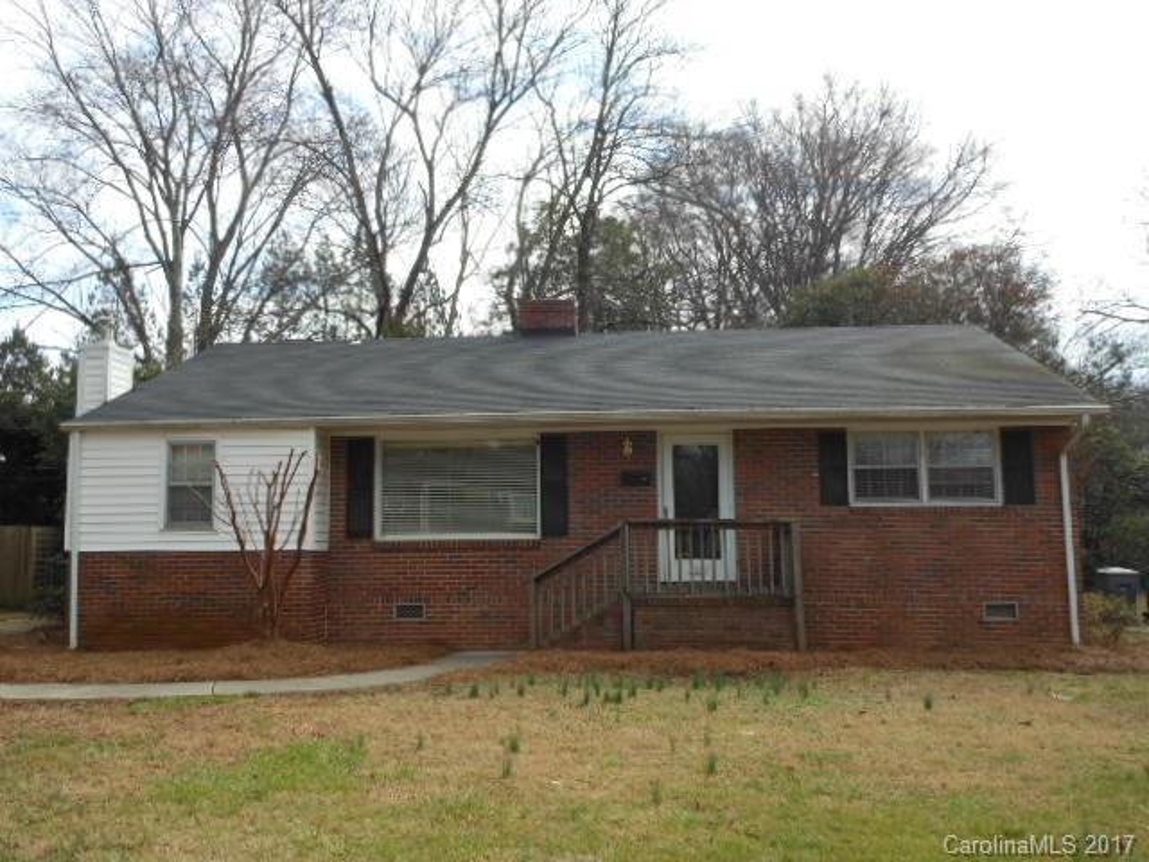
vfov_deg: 42.9
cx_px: 574
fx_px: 1095
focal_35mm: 33
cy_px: 431
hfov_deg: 55.4
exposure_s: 1/250
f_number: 4
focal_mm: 5.9
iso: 80
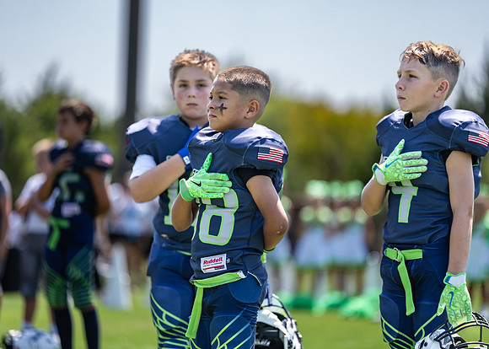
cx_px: 244
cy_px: 174
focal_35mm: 185
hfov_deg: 10.9
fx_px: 2562
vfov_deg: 7.8
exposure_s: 1/800
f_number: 2.8
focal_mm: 176
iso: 100
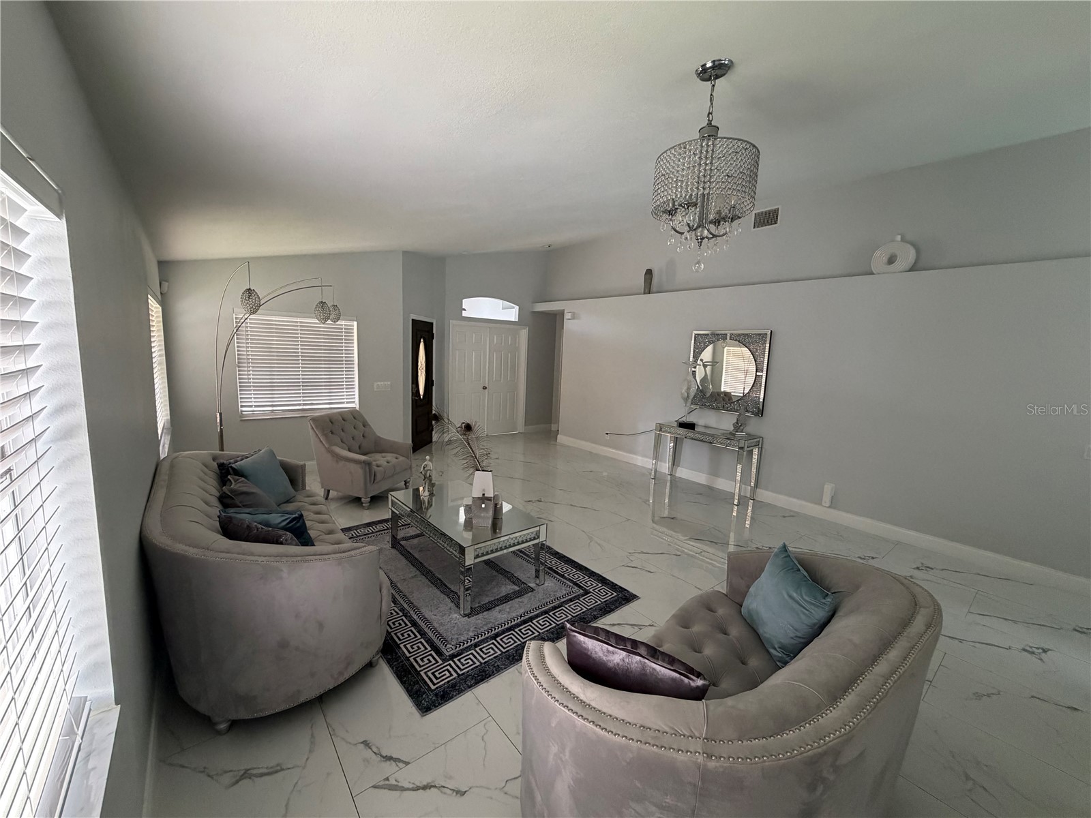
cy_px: 409
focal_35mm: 14
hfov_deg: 102.1
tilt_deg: -7.7
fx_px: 441
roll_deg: -2.4
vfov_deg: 85.7
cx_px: 546
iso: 320
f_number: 2.2
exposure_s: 1/84
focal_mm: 2.22
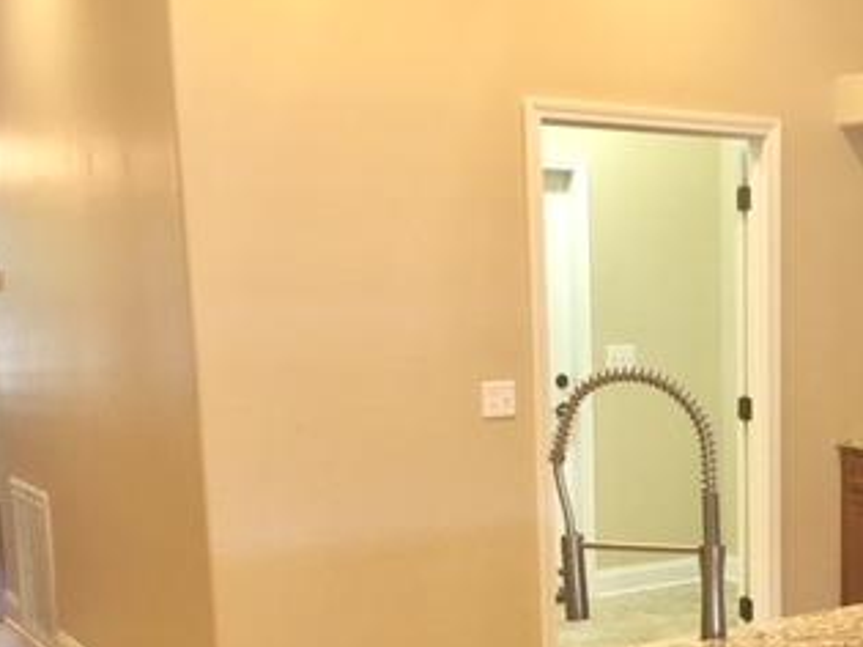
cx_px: 822
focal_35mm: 59
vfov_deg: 24.4
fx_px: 1470
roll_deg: -0.2
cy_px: 526
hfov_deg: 30.8
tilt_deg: -8.9
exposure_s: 1/15
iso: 40
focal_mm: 4.15
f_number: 2.2
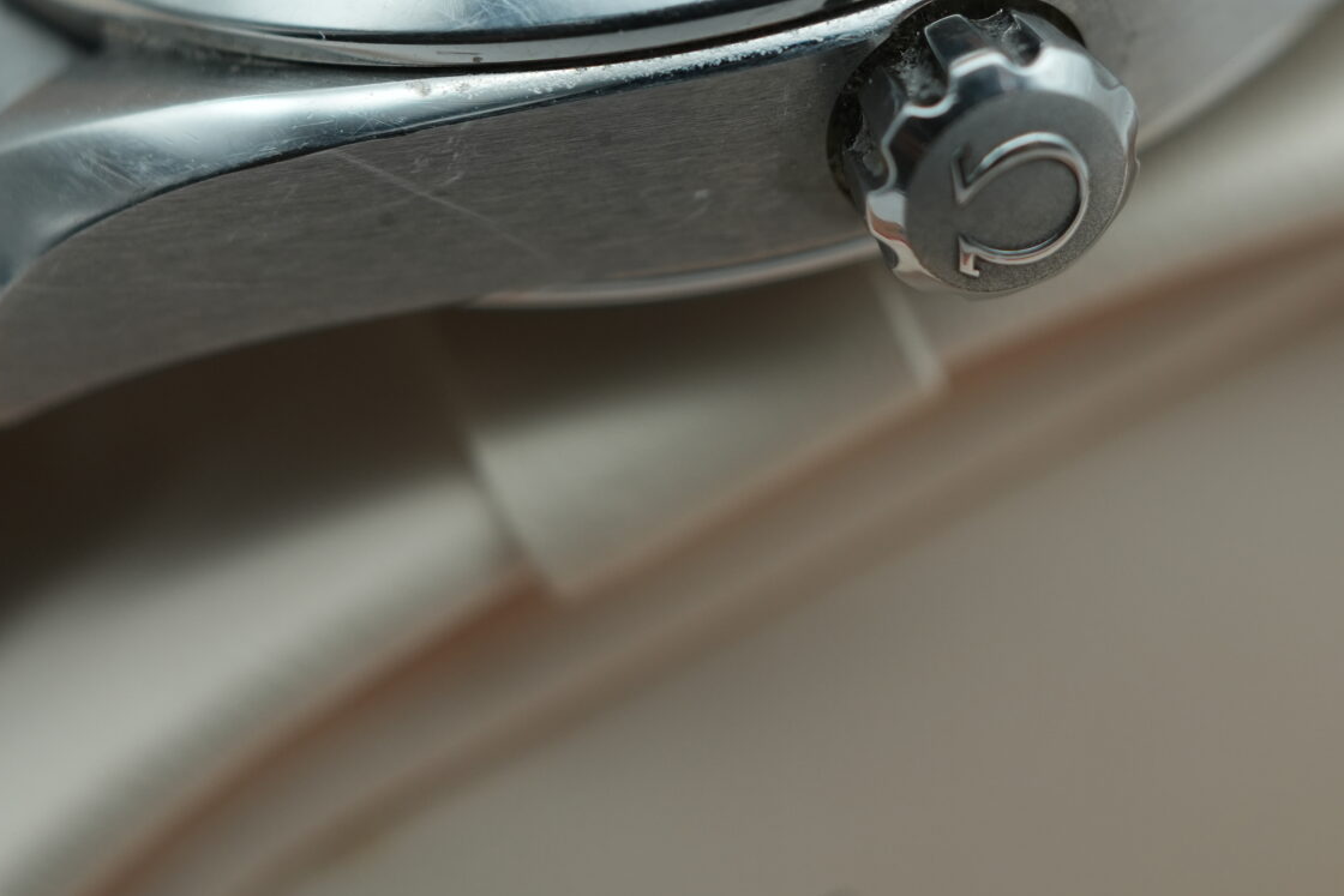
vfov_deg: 16.8
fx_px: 2987
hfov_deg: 25.3
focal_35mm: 80
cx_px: 778
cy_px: 74
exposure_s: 1/250
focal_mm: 35
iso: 400
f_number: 5
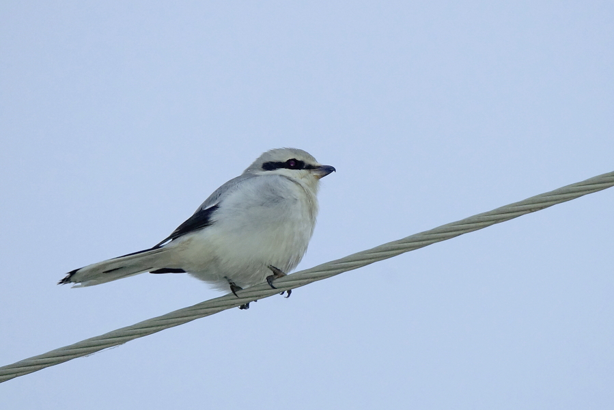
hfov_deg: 3.4
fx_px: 10236
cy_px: 205
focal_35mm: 600
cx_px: 307
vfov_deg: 2.3
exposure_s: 1/320
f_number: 7.1
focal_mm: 600
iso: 1250
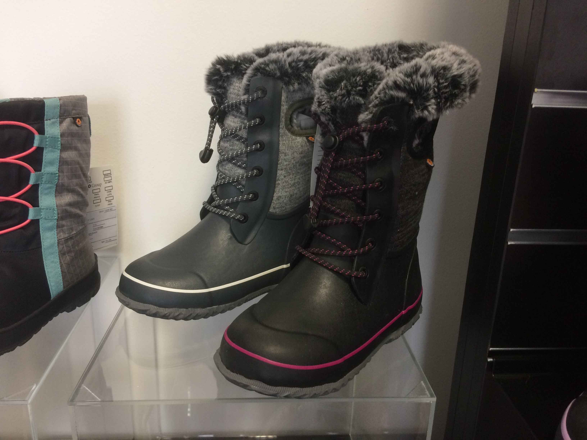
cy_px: 220
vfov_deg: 48.2
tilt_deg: -18.3
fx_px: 492
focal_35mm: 29
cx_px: 294
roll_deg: -1.4
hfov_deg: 61.7
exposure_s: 1/33
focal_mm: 4.15
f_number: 2.2
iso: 125
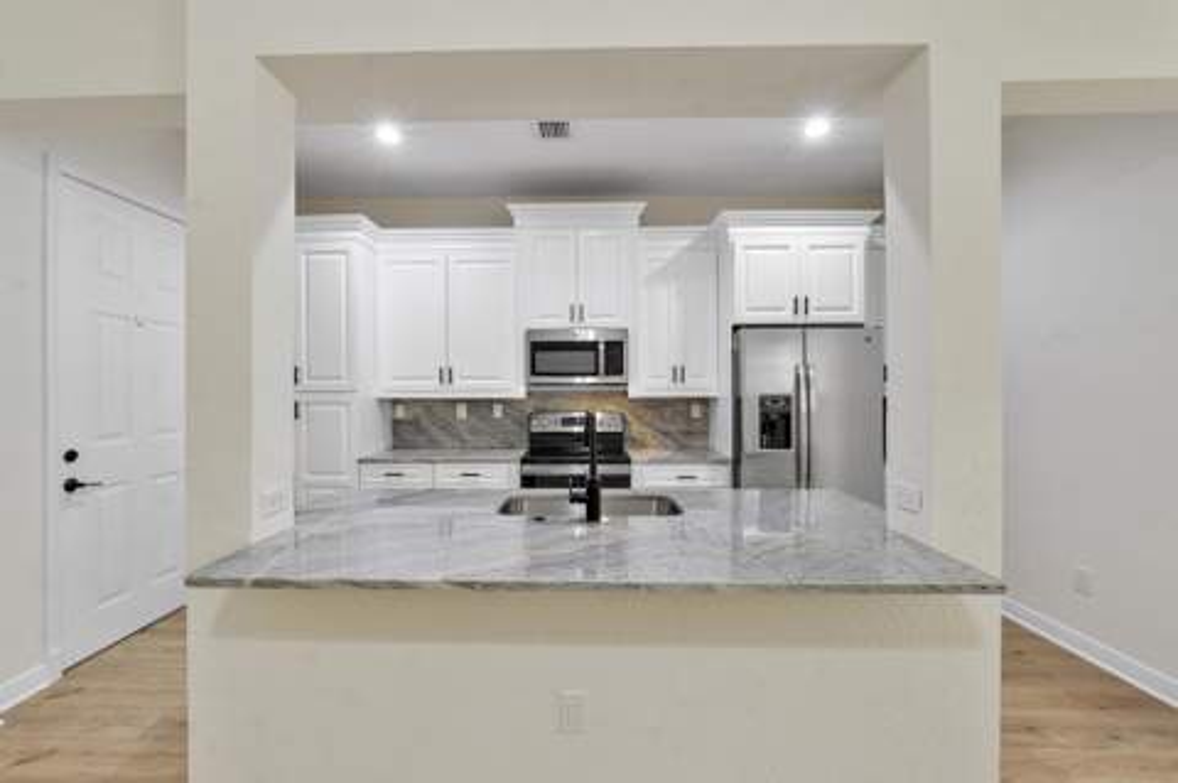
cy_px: 392
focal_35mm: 15
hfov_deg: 100.4
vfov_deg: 77.2
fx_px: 490
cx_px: 589
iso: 160
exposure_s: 1/3
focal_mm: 10
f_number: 11
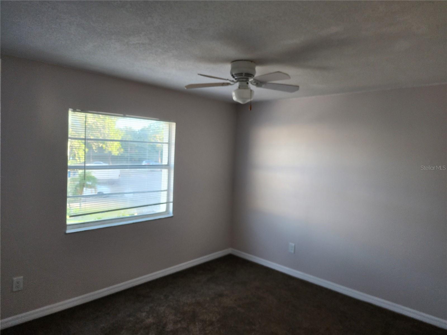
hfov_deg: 73.9
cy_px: 168
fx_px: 297
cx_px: 224
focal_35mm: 23
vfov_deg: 58.9
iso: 200
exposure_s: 1/120
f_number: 1.8
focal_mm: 6.4
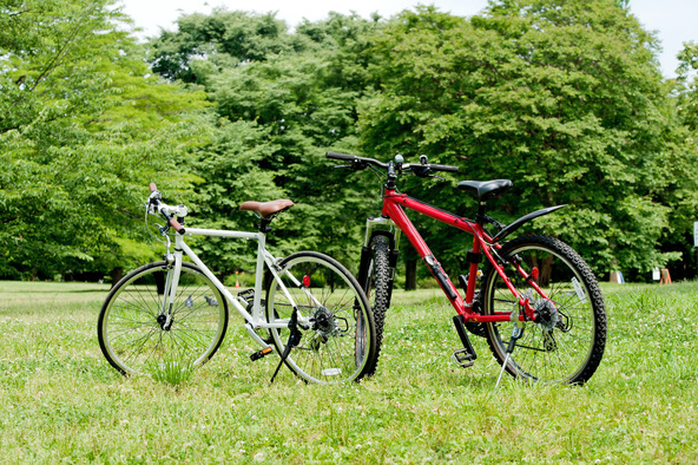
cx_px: 349
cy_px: 232
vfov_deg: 14.8
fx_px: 1783
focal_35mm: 92
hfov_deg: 22.2
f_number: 8
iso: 800
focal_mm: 92
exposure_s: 1/500
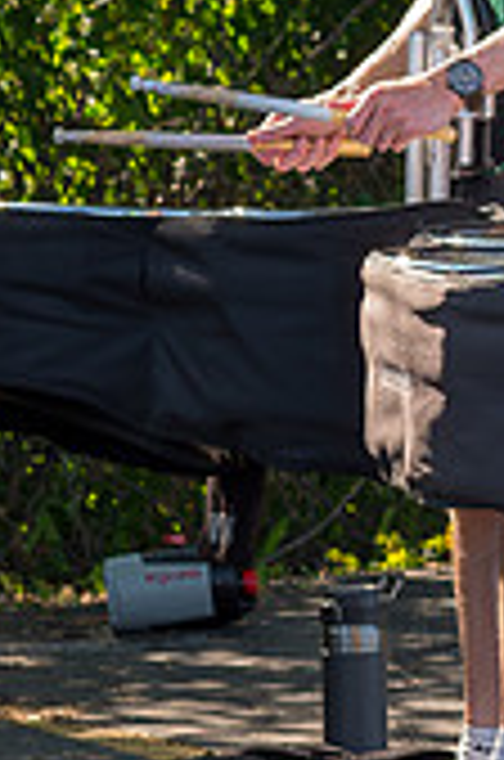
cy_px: 15
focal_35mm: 496
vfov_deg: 4.2
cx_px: 1433
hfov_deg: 2.7
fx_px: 10458
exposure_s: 1/400
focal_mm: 86
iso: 1250
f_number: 5.6
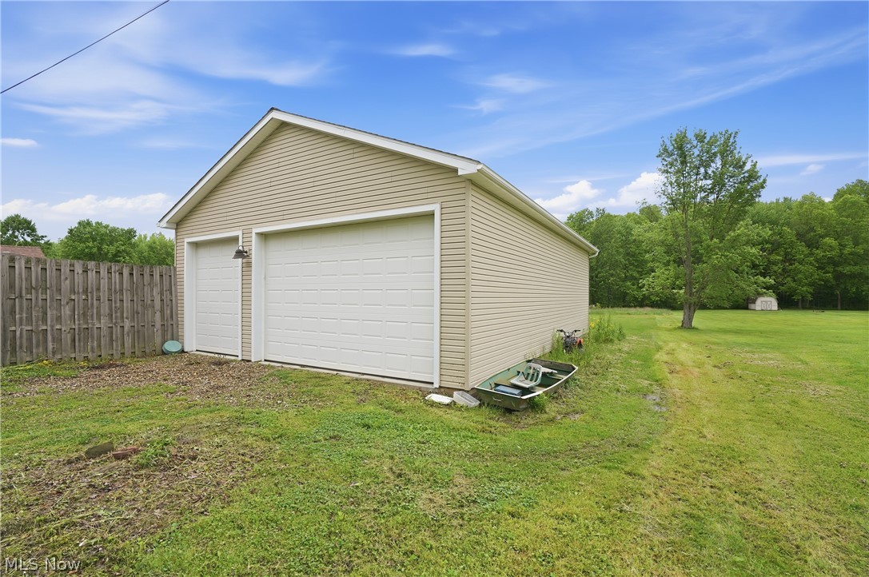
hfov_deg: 96.8
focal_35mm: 16
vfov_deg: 73.6
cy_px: 288
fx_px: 386
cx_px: 434
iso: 640
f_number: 8
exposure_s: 1/250
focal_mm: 16
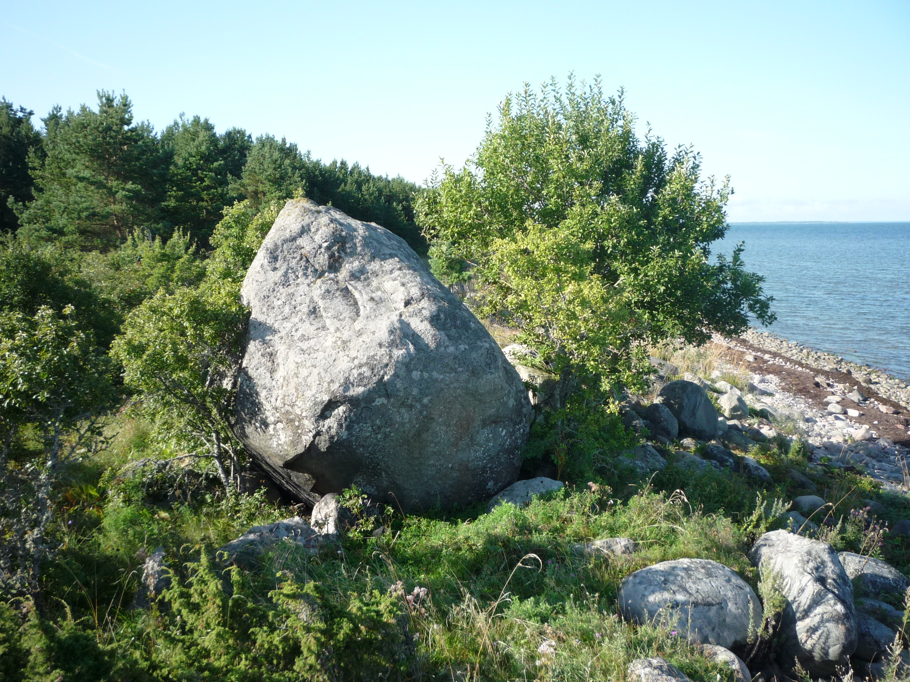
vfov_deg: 44.2
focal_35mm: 32
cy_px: 341
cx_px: 455
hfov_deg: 56.8
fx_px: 841
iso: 100
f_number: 4
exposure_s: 1/250
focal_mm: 5.2
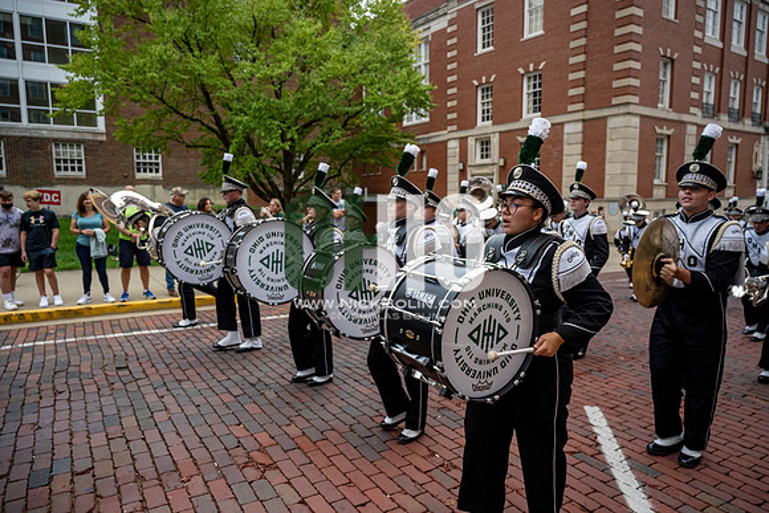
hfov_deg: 73.7
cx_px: 384
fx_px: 513
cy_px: 256
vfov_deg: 53.2
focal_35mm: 24
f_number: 4
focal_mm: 24
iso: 500
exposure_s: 1/1600
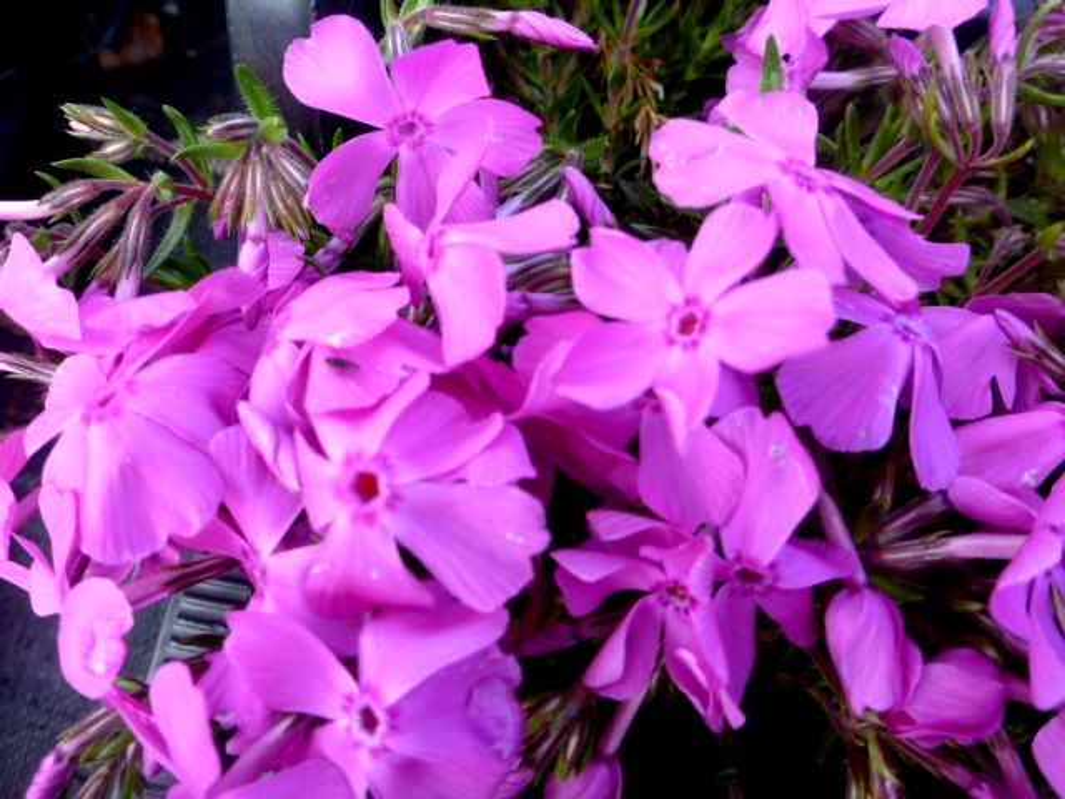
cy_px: 400
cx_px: 532
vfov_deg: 49.7
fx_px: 861
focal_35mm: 28
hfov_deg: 63.4
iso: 100
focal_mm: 4.9
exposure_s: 1/125
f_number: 3.3
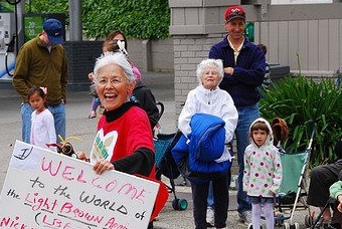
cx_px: 133
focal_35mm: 179
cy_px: 144
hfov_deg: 11.5
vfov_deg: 7.7
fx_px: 1703
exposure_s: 1/180
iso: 250
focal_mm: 70
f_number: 11
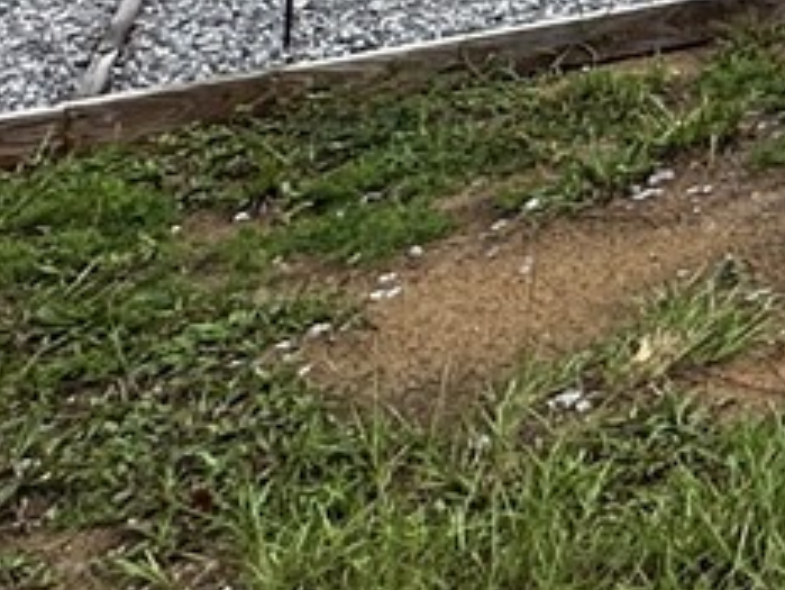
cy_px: -971
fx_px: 2178
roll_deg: +2.3
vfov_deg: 11.6
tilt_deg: +9.6
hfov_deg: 15.7
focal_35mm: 96
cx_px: 1614
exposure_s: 1/1221
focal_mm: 2.22
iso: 50
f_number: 2.2
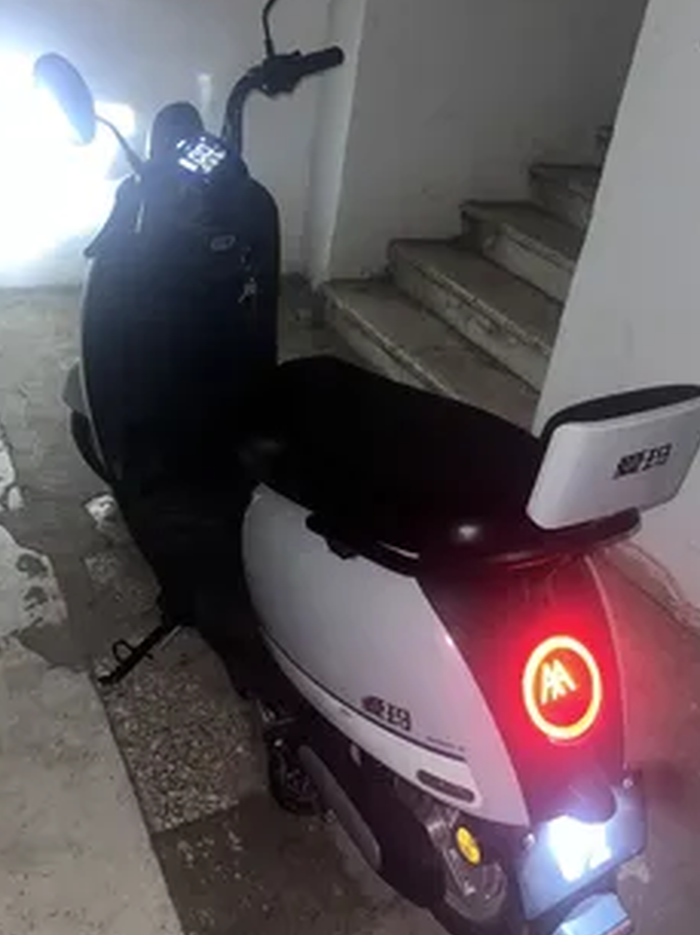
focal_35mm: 34
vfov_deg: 53.8
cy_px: 406
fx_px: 918
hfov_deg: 41.7
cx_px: 379
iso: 64
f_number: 1.6
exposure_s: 1/4
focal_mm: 5.1
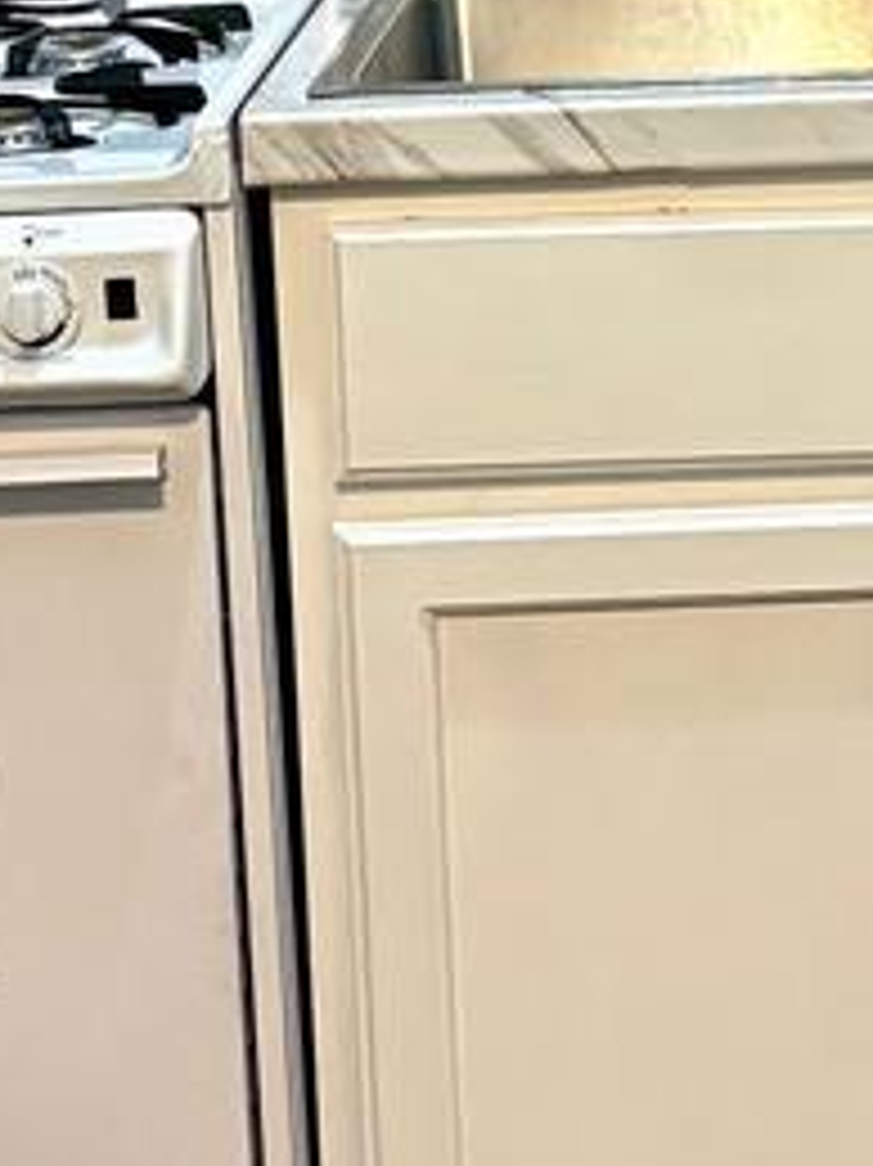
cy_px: -36
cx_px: 909
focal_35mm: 154
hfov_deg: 9.6
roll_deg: +2.3
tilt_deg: -7.4
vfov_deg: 12.7
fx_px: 5183
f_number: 1.6
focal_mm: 5.96
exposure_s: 1/60
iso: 500
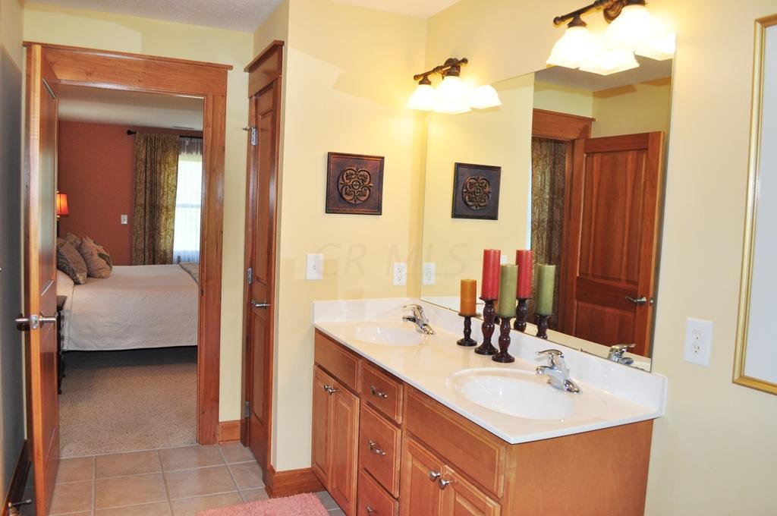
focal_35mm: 27
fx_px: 582
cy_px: 258
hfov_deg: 67.4
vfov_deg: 47.8
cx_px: 388
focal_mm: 18
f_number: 5.6
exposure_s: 1/60
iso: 400
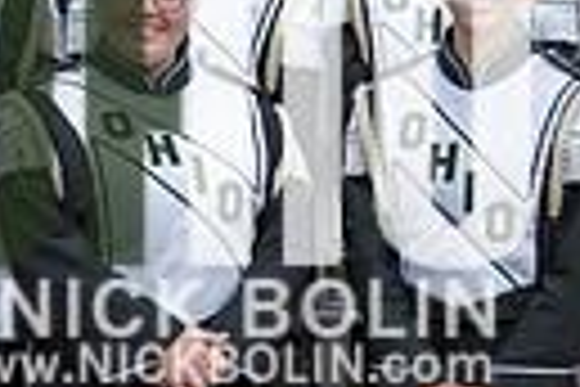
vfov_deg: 9.5
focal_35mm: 144
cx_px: 211
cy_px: 173
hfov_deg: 14.2
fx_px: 2320
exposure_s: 1/100
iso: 125
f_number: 4
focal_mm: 32
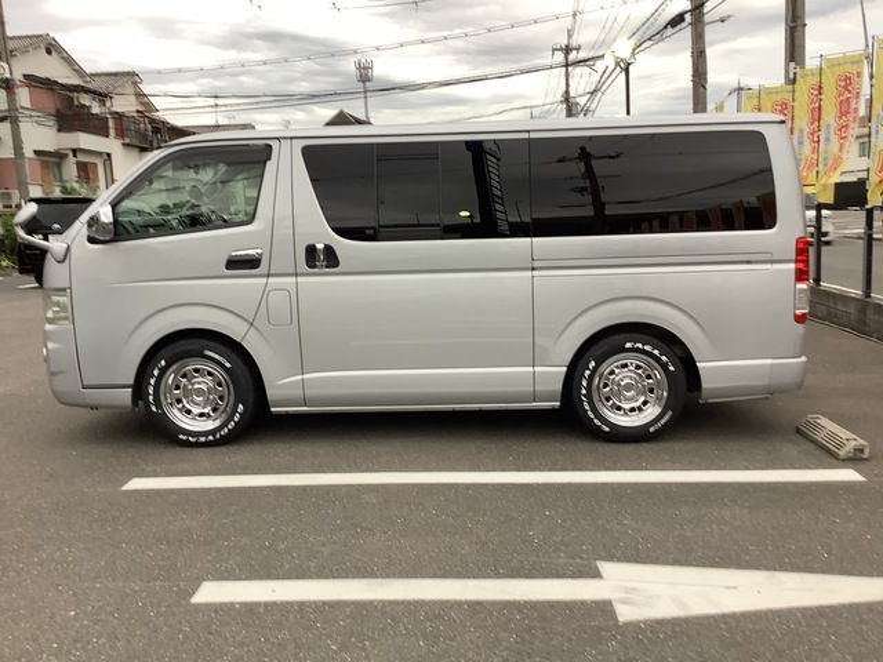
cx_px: 442
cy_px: 331
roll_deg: +3.3
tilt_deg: -6.6
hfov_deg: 58.4
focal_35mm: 31
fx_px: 791
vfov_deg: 45.4
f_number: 2.4
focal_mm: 3.3
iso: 50
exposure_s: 1/60
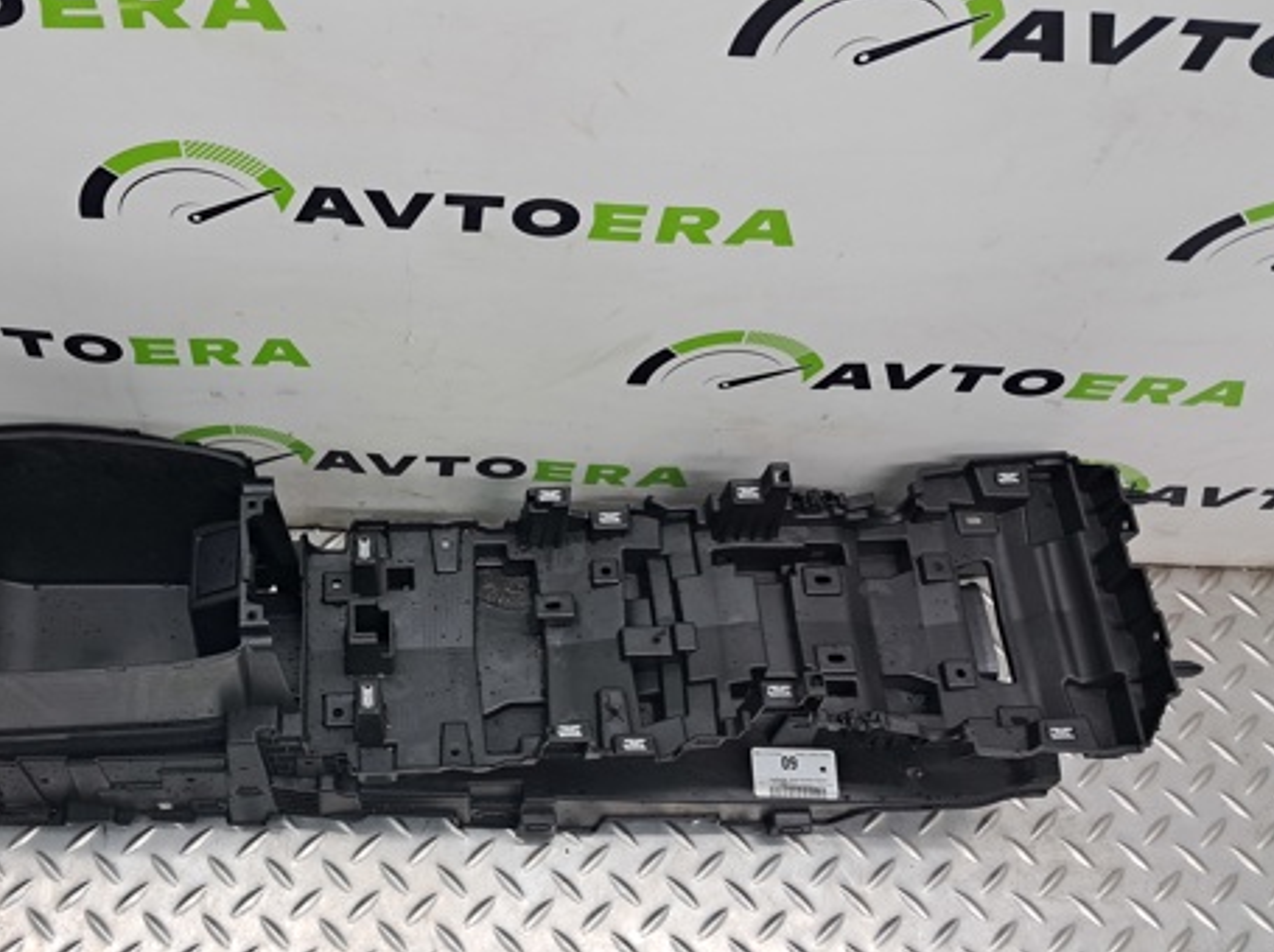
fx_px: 1397
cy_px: 570
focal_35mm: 38
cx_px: 392
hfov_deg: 47.9
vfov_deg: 37.5
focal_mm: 4
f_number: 1.8
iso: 80
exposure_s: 1/50
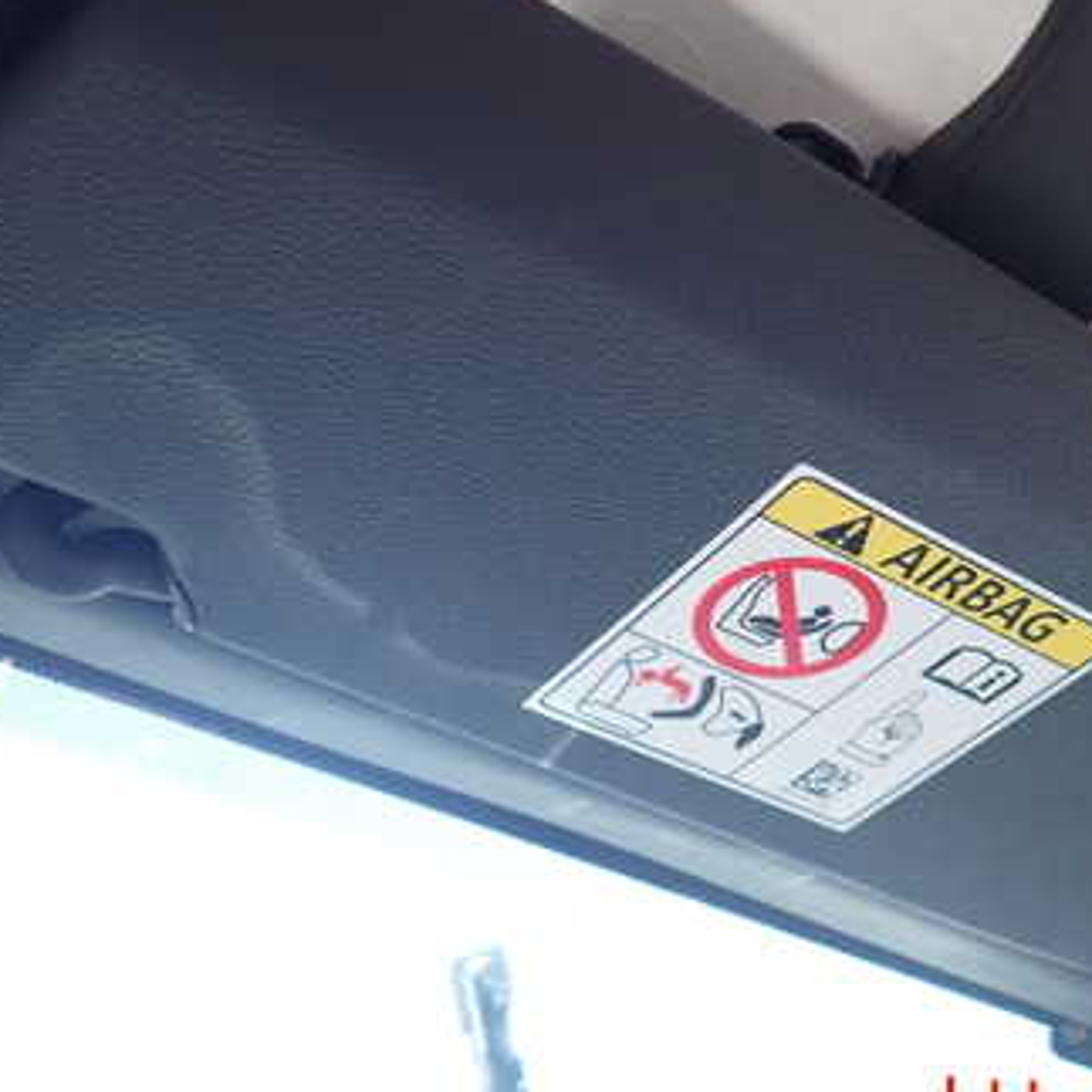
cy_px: 392
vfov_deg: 40.6
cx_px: 693
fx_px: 1463
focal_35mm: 41
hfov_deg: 40.6
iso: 100
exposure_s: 1/100
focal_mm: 4.5
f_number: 2
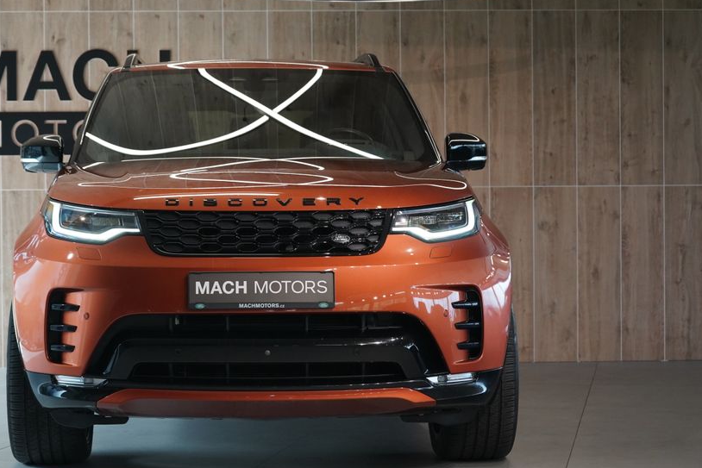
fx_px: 1619
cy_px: 247
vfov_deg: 16.5
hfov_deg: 24.4
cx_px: 265
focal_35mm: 83
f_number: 5.6
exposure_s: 1/160
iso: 2500
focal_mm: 66
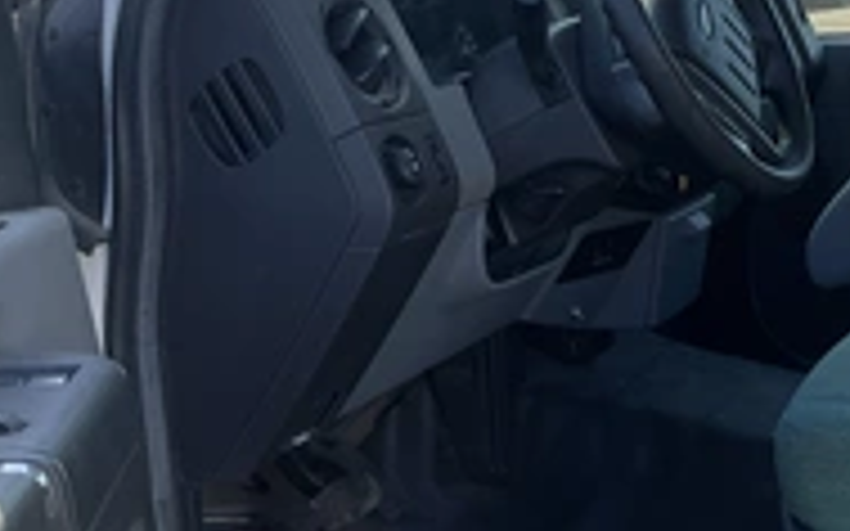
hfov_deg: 29.1
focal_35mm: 65
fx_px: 1505
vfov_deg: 19.9
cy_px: 166
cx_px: 886
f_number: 1.8
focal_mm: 3
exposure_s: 1/415
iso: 25
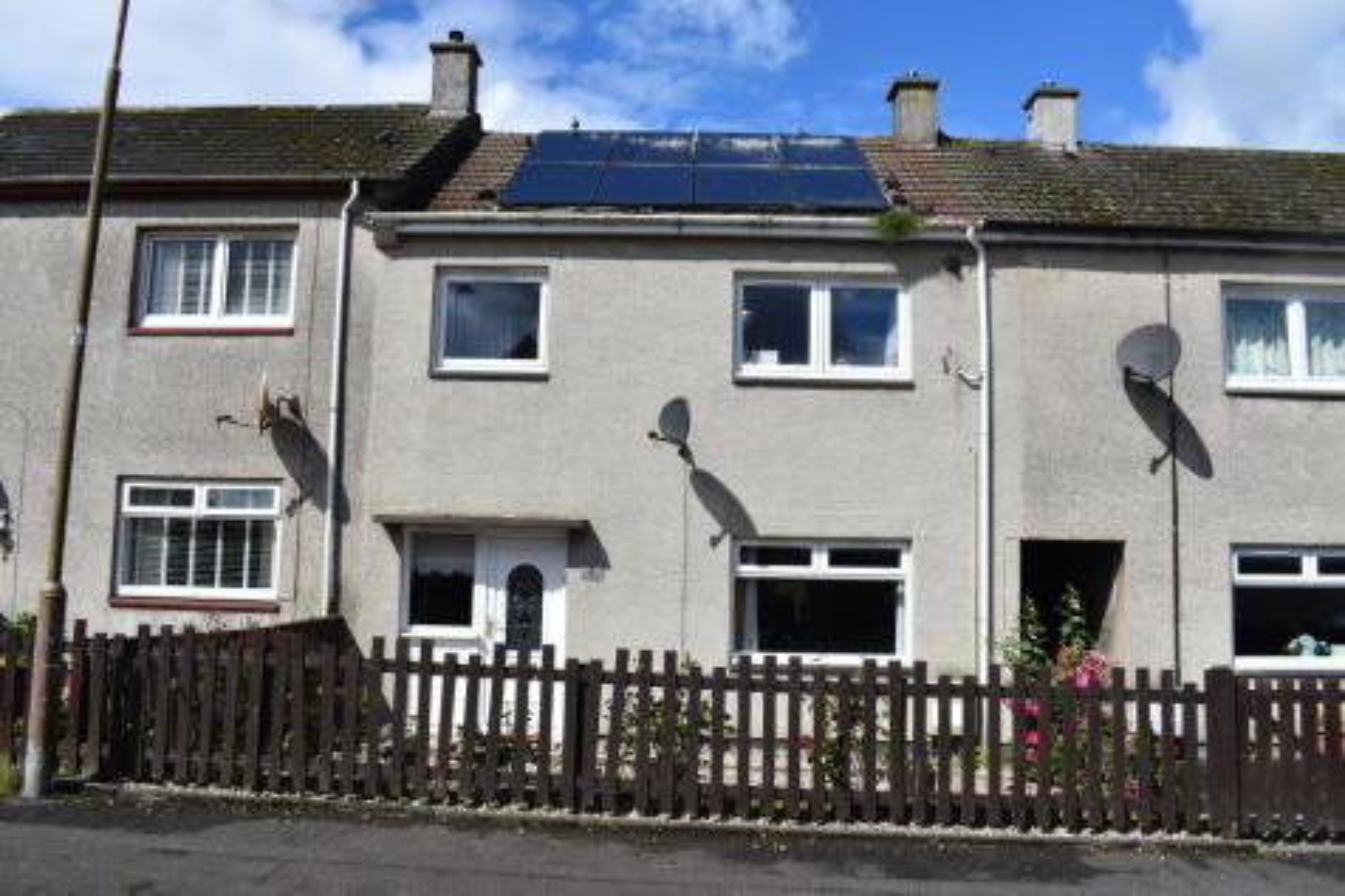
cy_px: 448
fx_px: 1008
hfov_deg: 67.4
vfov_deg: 47.9
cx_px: 672
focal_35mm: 27
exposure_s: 1/320
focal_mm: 18
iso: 100
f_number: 9
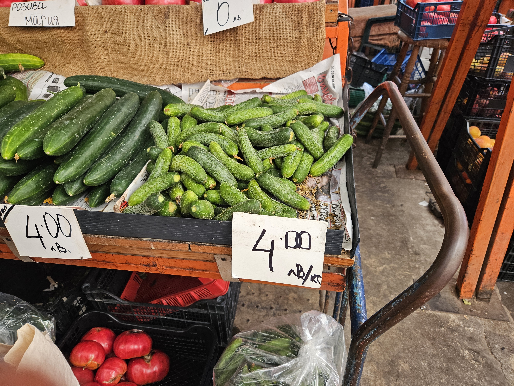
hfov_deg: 73.9
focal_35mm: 23
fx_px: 342
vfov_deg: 58.9
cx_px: 257
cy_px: 193
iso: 160
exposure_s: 1/180
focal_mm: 5.4
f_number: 1.8
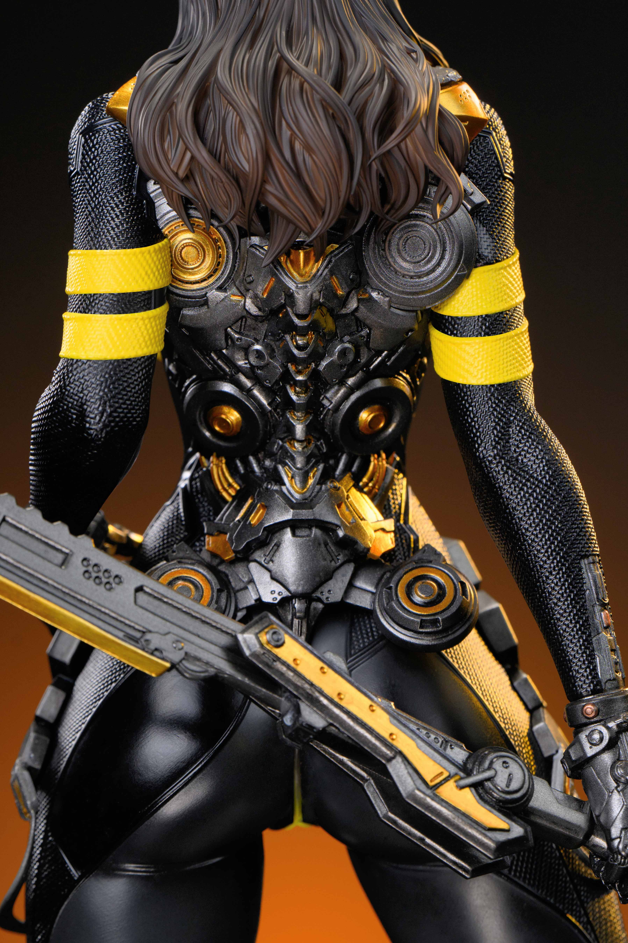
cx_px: 314
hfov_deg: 5.9
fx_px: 6073
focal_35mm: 232
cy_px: 472
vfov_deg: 8.9
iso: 400
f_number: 8
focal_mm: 155
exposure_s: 1/100
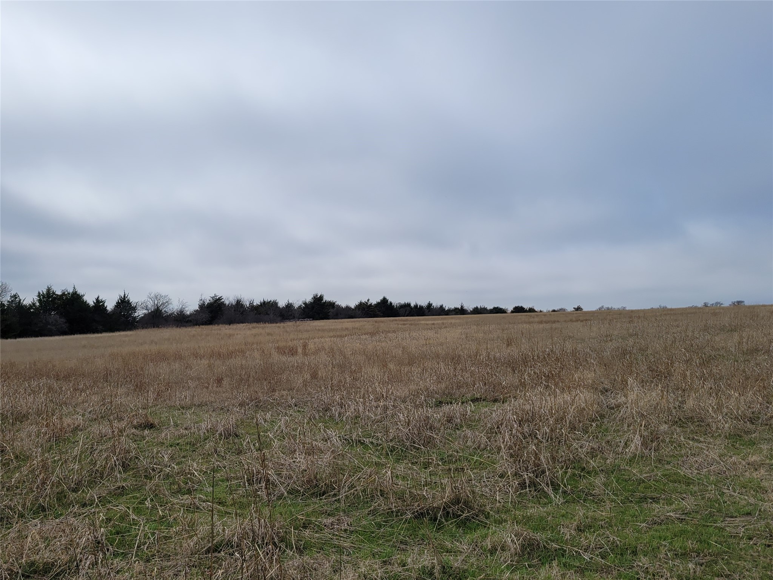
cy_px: 290
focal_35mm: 26
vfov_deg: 53.1
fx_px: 581
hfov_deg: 67.3
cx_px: 386
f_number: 1.8
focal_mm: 5.4
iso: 40
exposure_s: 1/5257
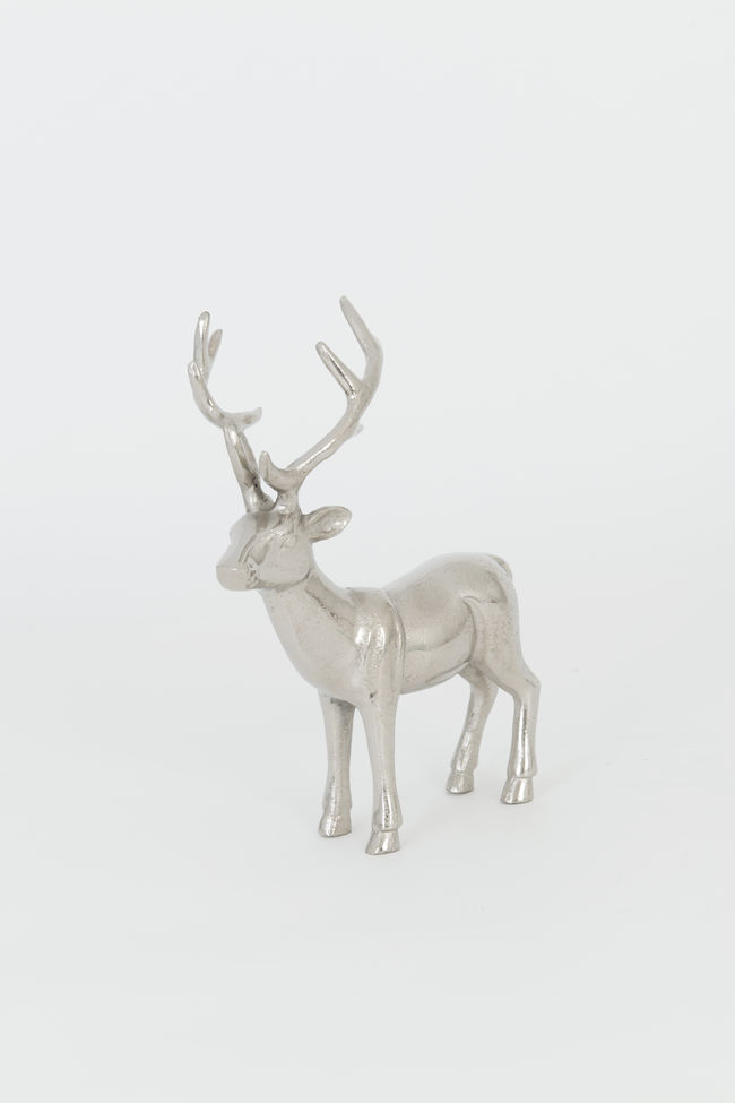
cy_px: 552
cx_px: 368
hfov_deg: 21.9
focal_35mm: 62
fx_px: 1899
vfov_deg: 32.4
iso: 200
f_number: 13
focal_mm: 62
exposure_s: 1/100
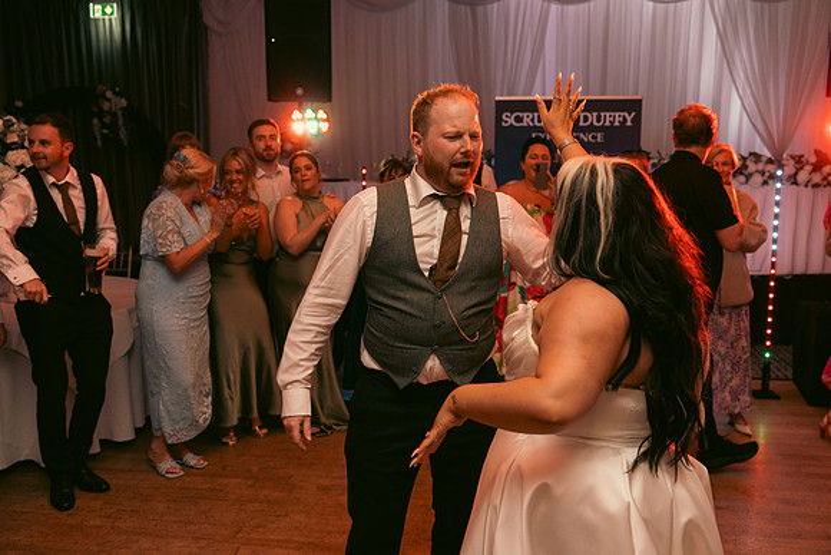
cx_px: 416
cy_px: 278
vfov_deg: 38.9
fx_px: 785
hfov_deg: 55.8
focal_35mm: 34
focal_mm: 34
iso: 2500
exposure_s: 1/160
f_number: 3.5
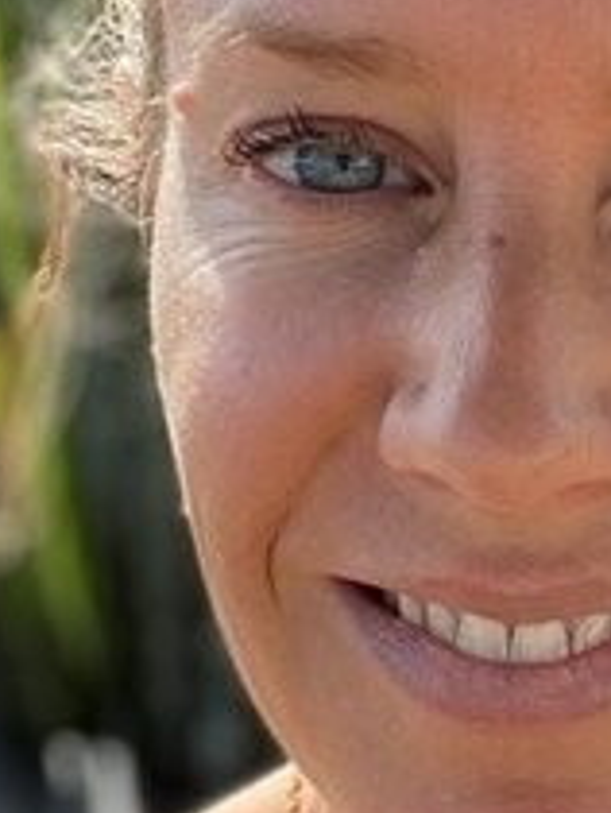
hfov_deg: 14.6
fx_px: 2349
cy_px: 519
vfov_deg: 19.6
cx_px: 590
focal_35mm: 100
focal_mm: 2.71
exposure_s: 1/197
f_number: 2.2
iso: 25
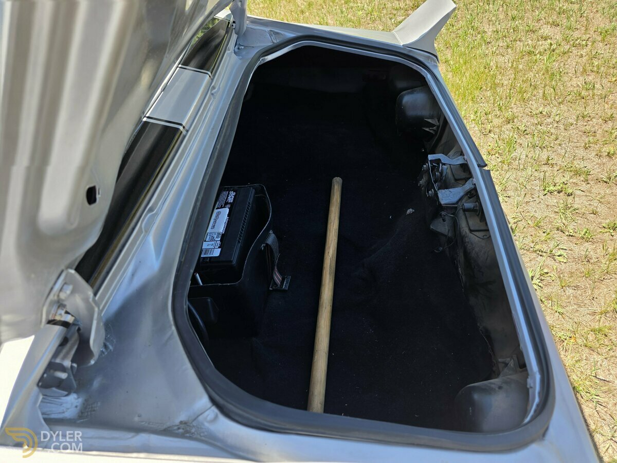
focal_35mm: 23
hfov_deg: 73.9
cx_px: 308
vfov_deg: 58.9
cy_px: 232
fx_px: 410
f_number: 1.7
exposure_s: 1/145
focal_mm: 6.3
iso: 12
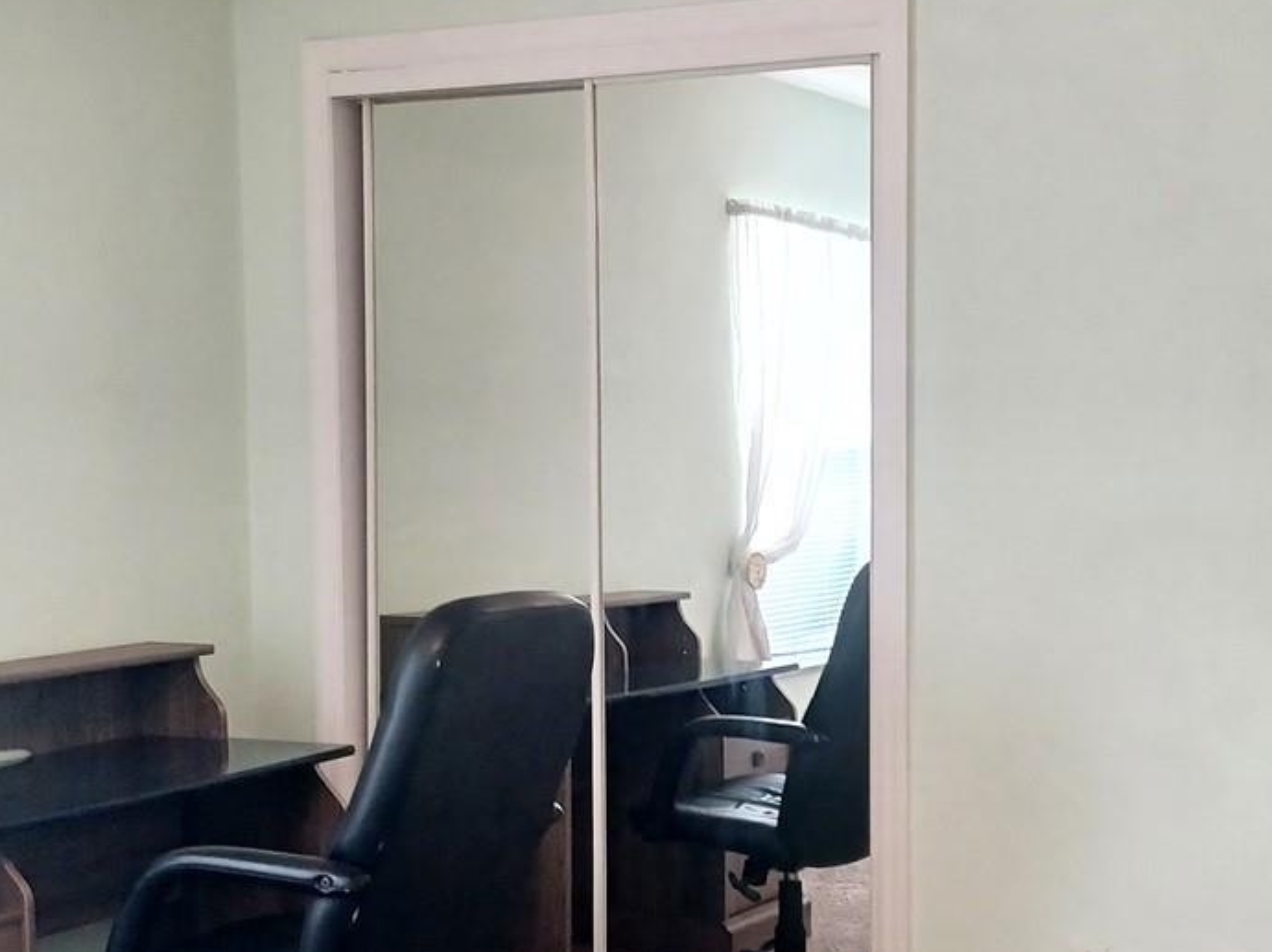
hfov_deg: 33.0
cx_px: 819
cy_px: 580
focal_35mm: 58
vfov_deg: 25.2
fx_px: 2131
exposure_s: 1/30
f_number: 1.8
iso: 250
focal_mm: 4.6
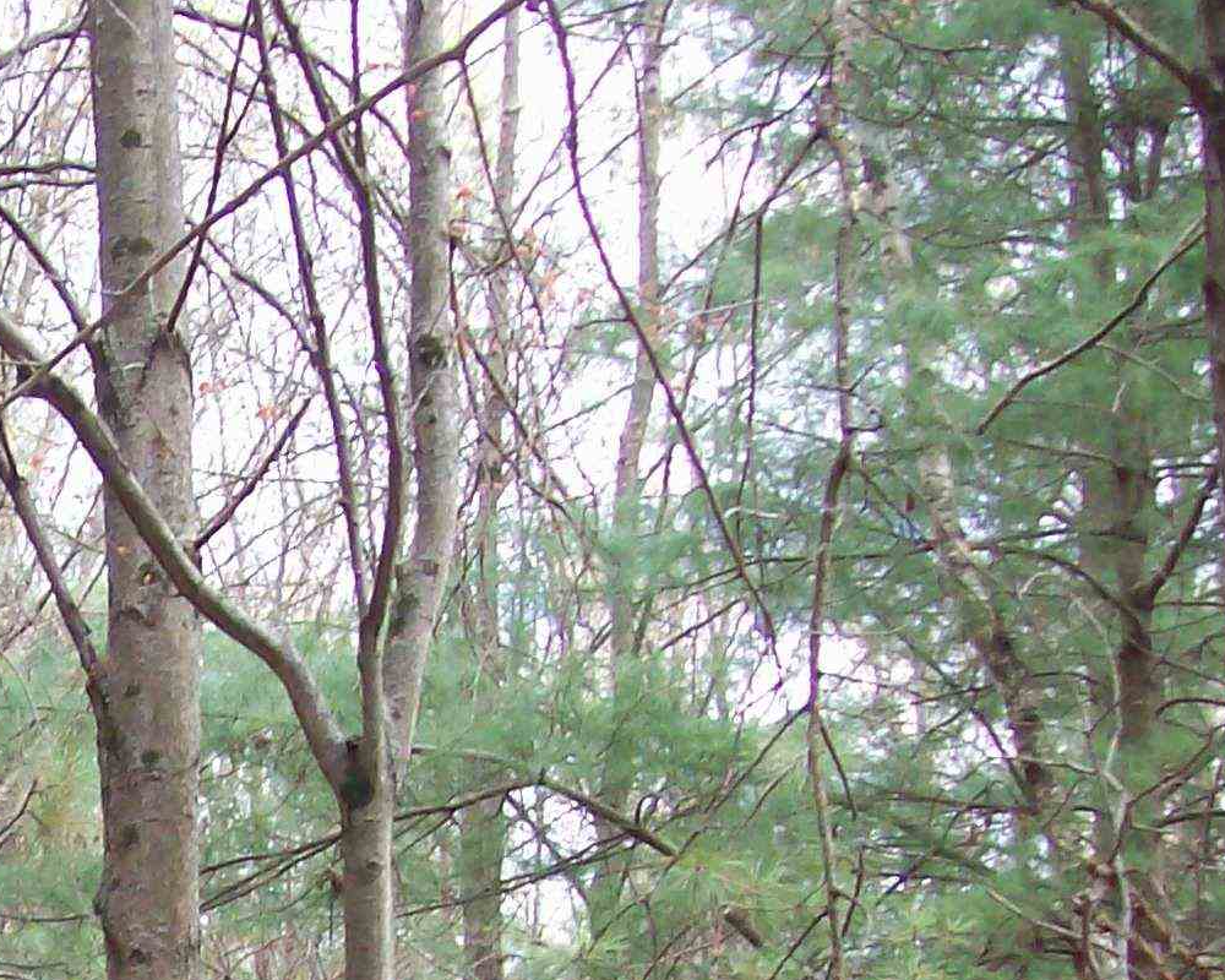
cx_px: -369
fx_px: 3626
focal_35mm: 100
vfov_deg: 14.9
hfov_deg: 17.9
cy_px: 1148
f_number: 2.7
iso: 80
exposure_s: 1/113
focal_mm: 6
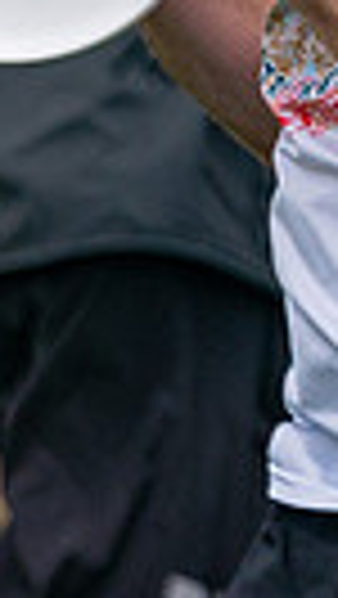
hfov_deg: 0.7
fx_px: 25969
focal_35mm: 1633
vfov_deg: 1.3
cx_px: 1679
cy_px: -11
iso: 640
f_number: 3.2
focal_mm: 200
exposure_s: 1/8000
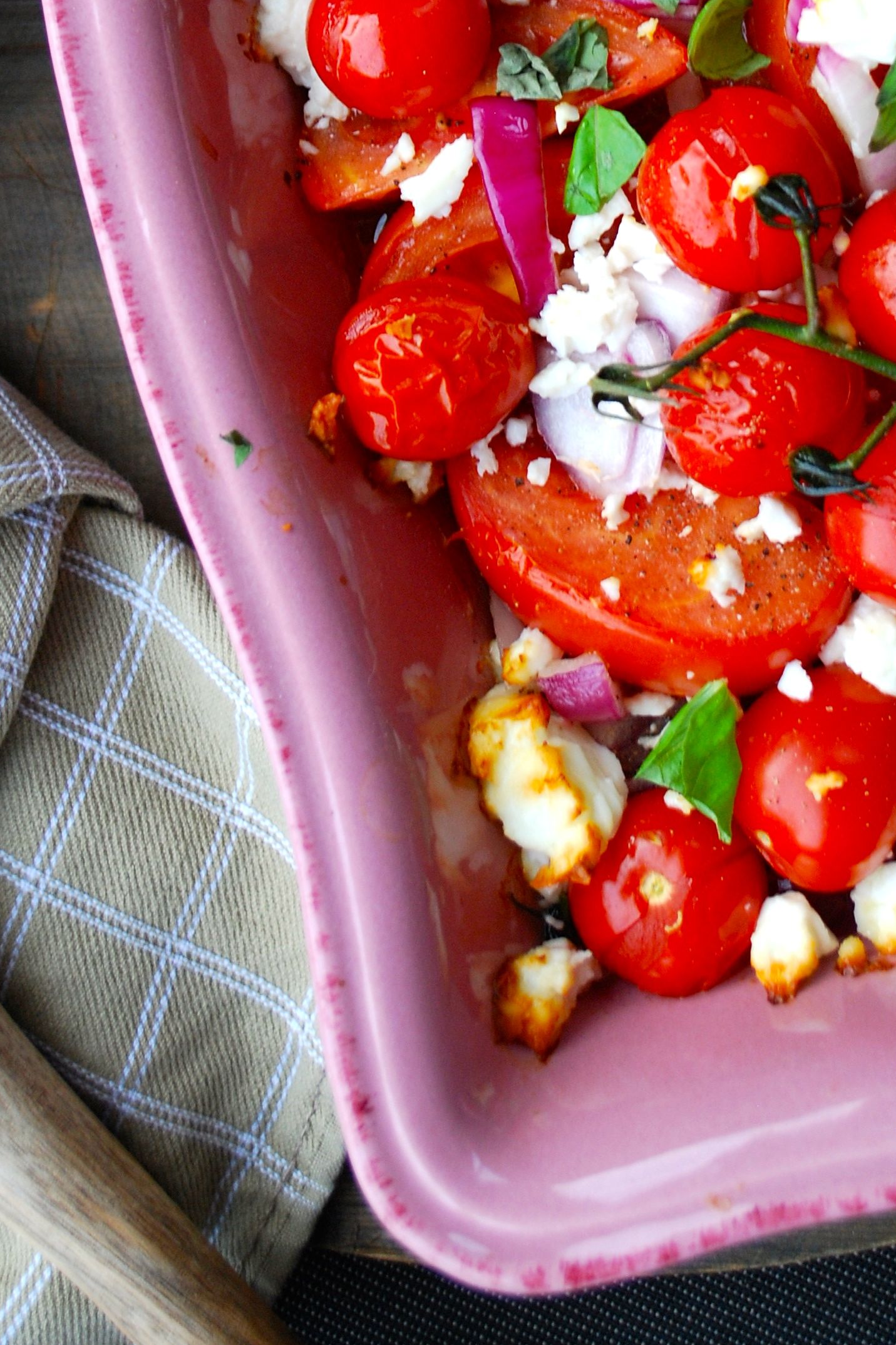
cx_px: 490
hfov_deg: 20.9
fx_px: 2427
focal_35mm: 65
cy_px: 160
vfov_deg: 29.8
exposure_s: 1/60
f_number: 4.2
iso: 320
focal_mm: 24
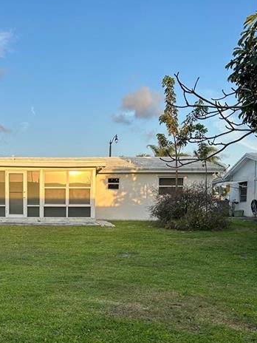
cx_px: 46
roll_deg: -0.3
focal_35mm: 43
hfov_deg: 32.5
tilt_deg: -3.6
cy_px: 240
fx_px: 426
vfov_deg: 43.0
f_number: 1.5
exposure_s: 1/1058
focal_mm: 5.7
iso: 50
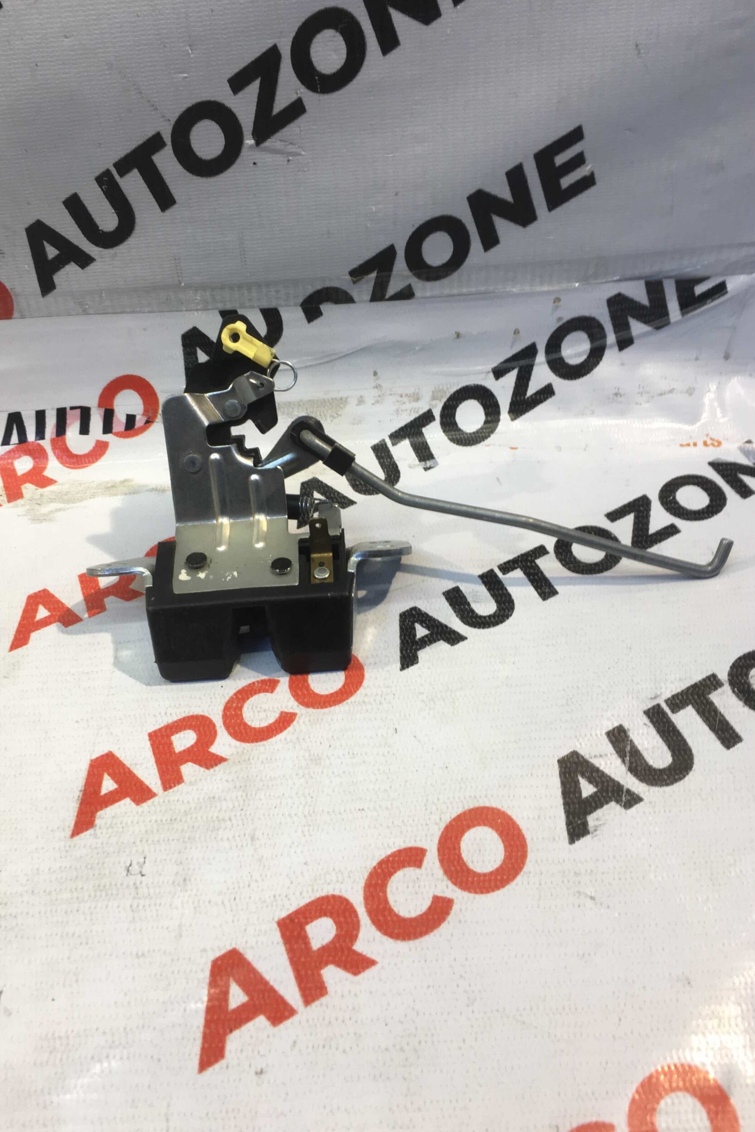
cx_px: 352
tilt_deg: -40.5
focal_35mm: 31
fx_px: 975
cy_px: 567
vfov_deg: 60.3
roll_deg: +3.1
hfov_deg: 42.3
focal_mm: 4.15
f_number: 2.2
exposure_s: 1/33
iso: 40
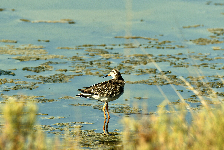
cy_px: 75
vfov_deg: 1.8
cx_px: 112
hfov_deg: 2.7
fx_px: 4666
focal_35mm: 750
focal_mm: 500
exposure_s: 1/2000
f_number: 8
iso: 400
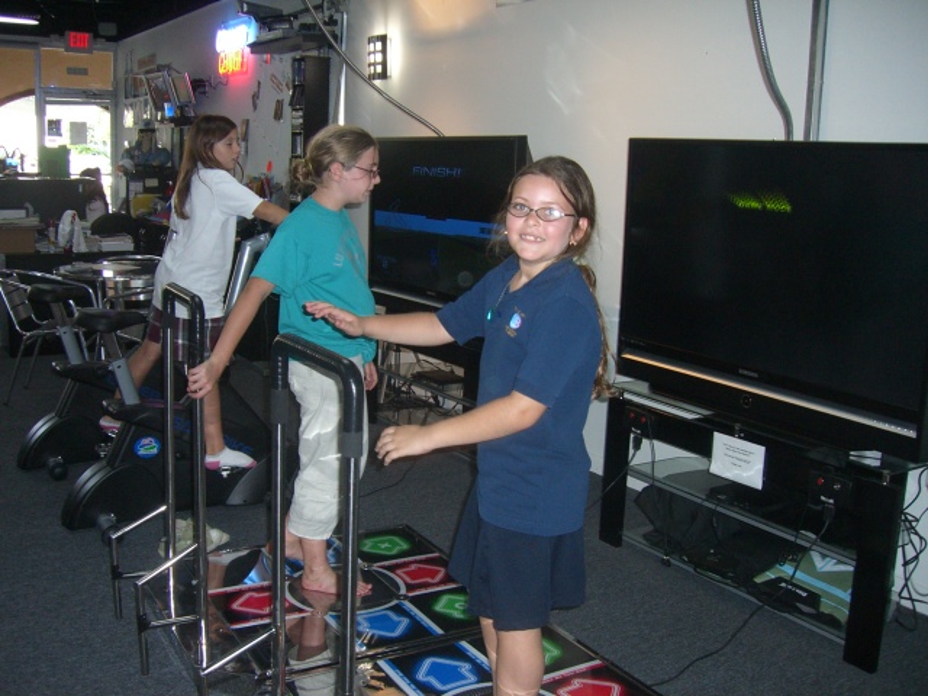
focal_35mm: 38
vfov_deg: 37.7
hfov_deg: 49.0
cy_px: 348
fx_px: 1019
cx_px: 464
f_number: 2.7
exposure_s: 1/60
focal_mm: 6.2
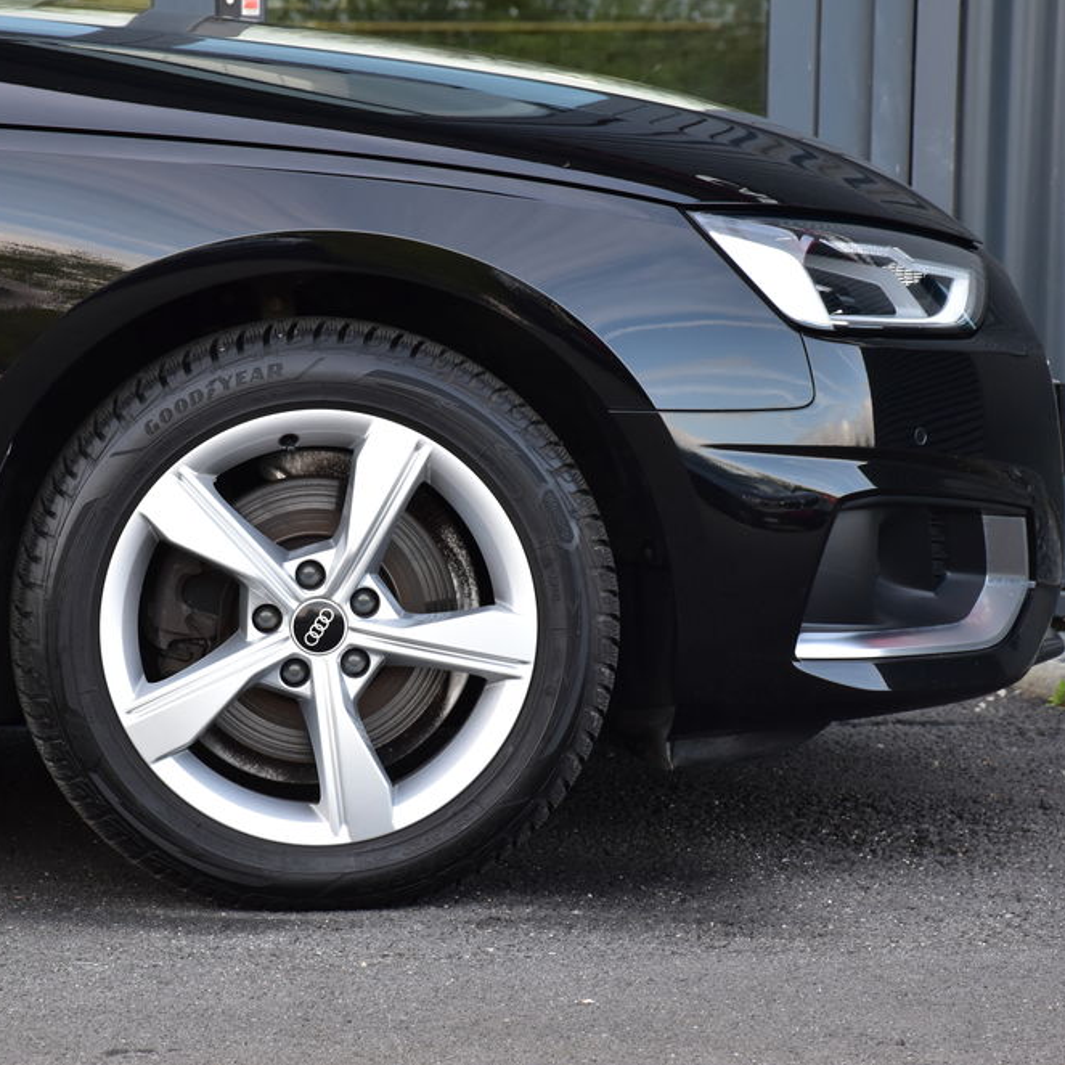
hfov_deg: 10.1
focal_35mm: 173
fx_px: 6022
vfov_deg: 10.1
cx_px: 398
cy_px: 532
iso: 800
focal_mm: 90
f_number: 9
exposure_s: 1/125
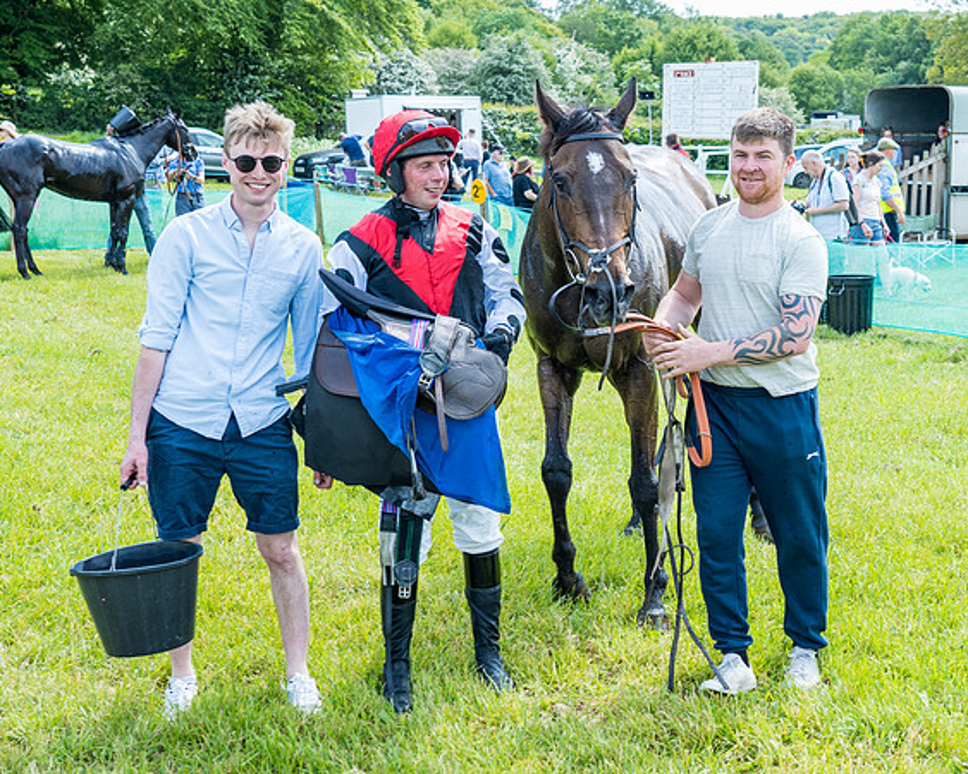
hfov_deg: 35.2
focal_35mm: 52
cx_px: 689
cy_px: 366
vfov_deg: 28.9
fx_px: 1498
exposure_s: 1/160
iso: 50
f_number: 5
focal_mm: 34
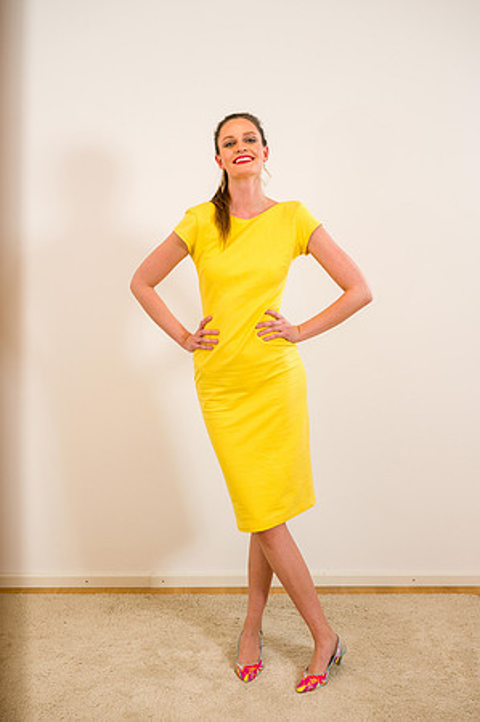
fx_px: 902
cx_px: 240
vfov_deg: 43.6
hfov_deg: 29.8
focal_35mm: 45
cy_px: 361
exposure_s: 1/250
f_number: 6.3
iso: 500
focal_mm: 45
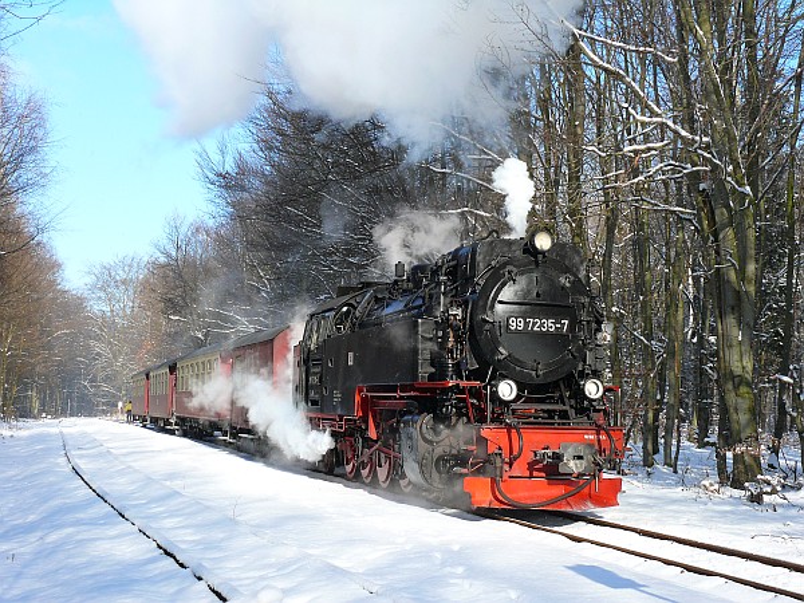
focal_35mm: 52
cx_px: 402
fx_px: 1208
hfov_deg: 36.8
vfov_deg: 28.0
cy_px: 302
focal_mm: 11.1
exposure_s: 1/200
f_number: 5.6
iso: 100
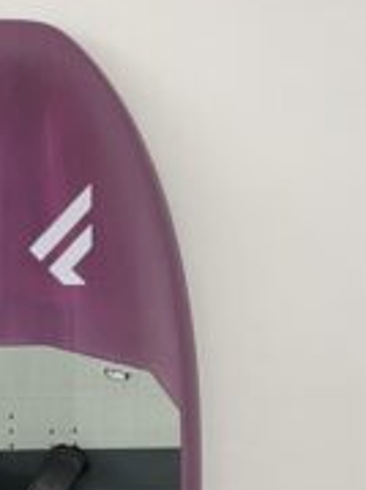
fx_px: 819
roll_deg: +0.7
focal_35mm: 58
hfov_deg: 24.5
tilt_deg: -18.6
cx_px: 36
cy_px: 506
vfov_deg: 30.5
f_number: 1.6
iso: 400
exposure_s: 1/50
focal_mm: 4.2
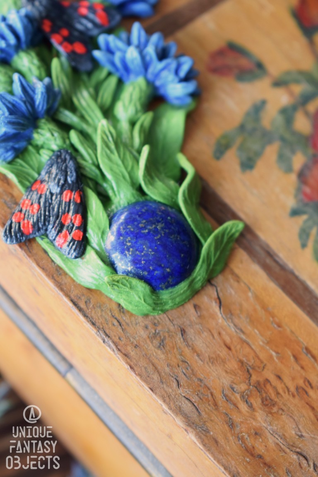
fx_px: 1093
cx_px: 159
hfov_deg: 16.6
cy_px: 238
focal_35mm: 82
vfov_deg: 24.6
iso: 720
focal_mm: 55
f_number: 5.6
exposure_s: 1/60
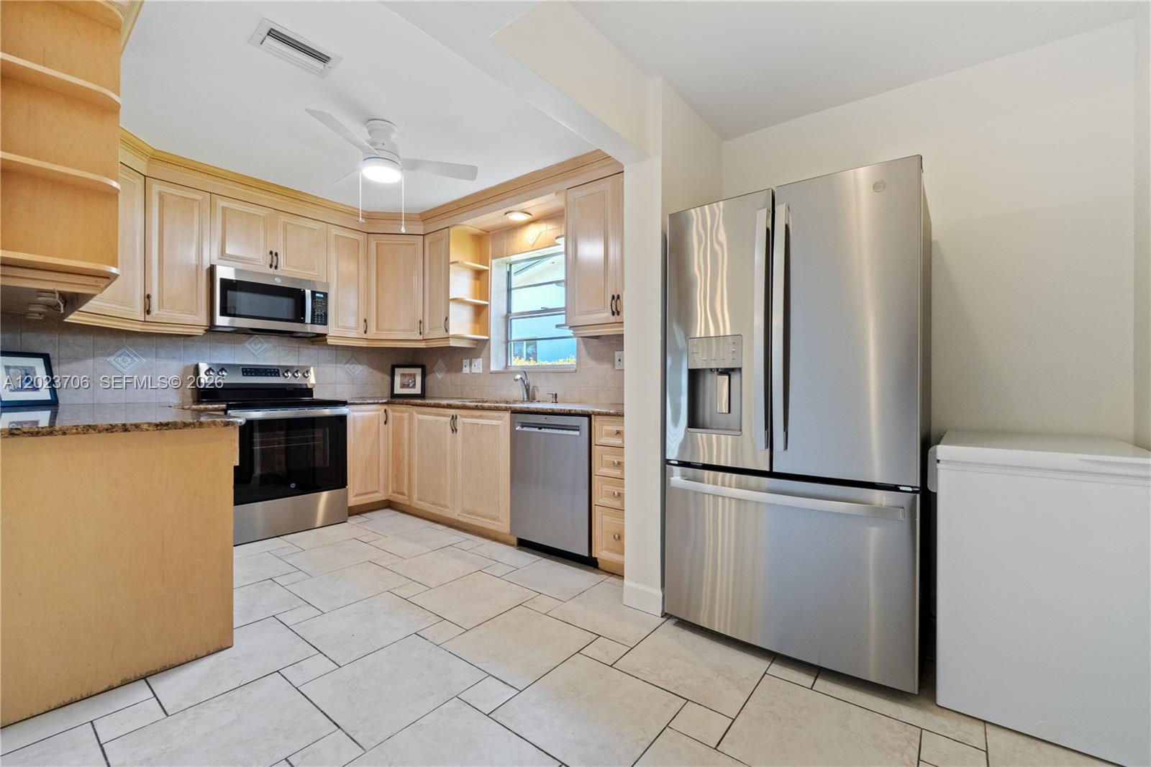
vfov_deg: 77.3
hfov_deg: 100.4
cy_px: 384
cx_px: 576
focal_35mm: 15
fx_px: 479
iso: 1600
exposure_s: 1/30
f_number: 6.3
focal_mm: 10
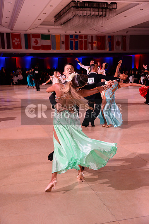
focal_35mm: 44
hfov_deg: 30.4
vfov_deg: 44.6
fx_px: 274
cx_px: 74
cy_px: 112
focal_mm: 44
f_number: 5
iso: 2500
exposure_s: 1/250
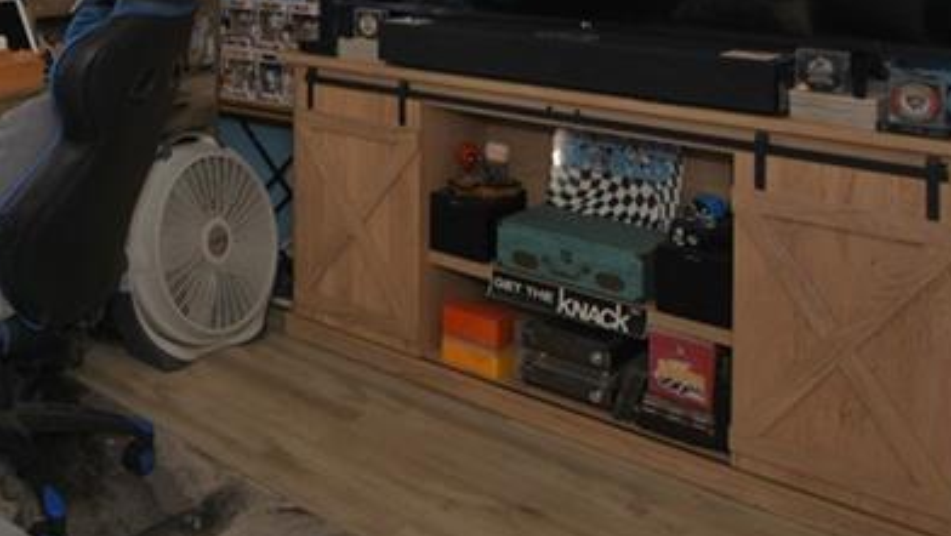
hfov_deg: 43.5
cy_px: -133
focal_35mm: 41
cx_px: 36
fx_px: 1034
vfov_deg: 25.6
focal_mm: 10
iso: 200
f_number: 5
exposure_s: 1/60
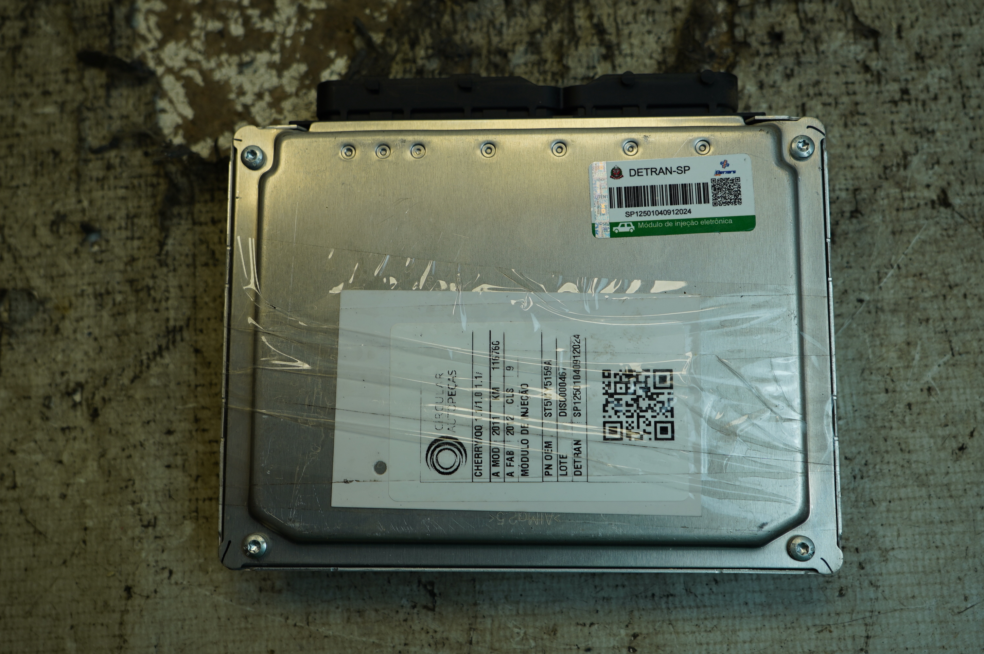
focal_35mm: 40
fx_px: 1092
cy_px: 327
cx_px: 492
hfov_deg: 48.5
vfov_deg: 33.3
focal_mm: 27
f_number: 4
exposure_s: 1/160
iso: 100
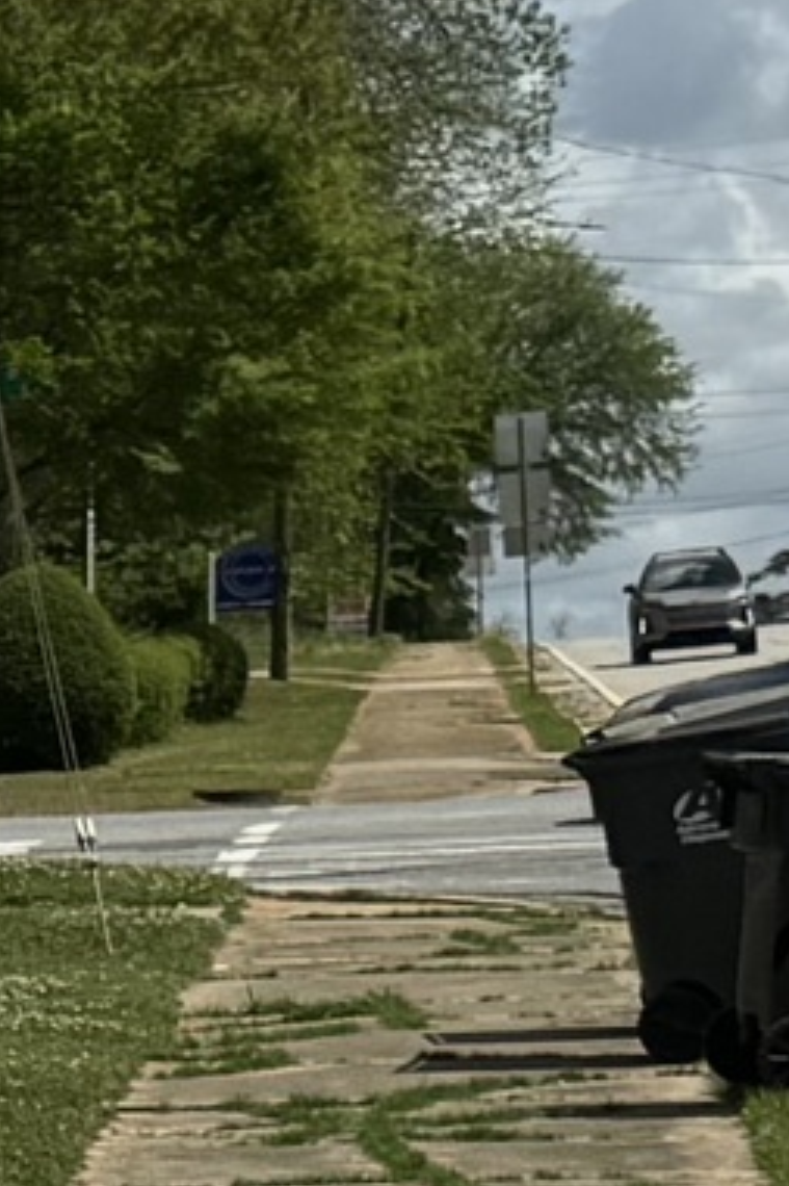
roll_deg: +1.7
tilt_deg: -5.9
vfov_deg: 10.0
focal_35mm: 202
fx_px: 6646
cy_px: 1554
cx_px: -1575
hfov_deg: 6.2
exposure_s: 1/7937
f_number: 1.78
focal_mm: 6.76
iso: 80
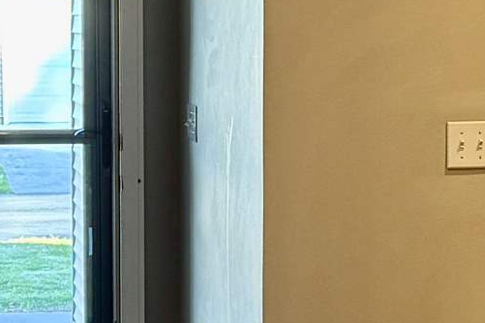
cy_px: 237
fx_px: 2061
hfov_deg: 13.4
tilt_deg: -5.9
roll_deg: +0.4
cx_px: 142
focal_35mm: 153
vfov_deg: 9.0
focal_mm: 6.76
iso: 200
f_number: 1.78
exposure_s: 1/60
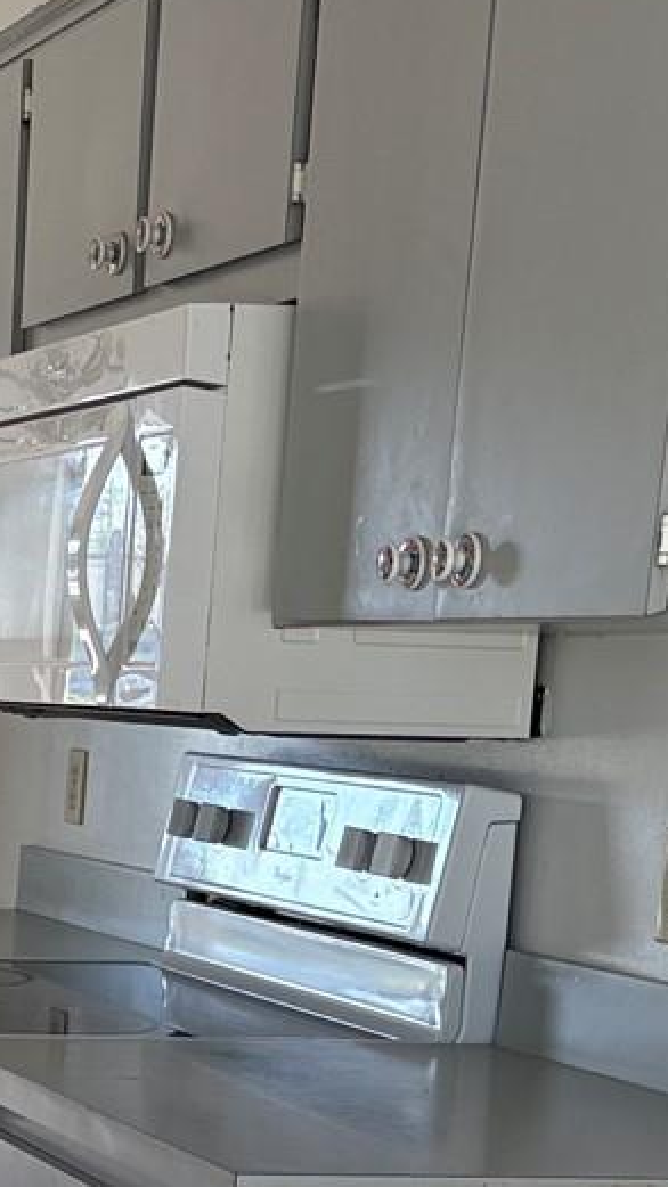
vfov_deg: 23.7
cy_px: 1116
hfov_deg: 12.4
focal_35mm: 87
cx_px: -629
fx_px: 2740
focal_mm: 5.96
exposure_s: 1/238
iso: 80
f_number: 1.6
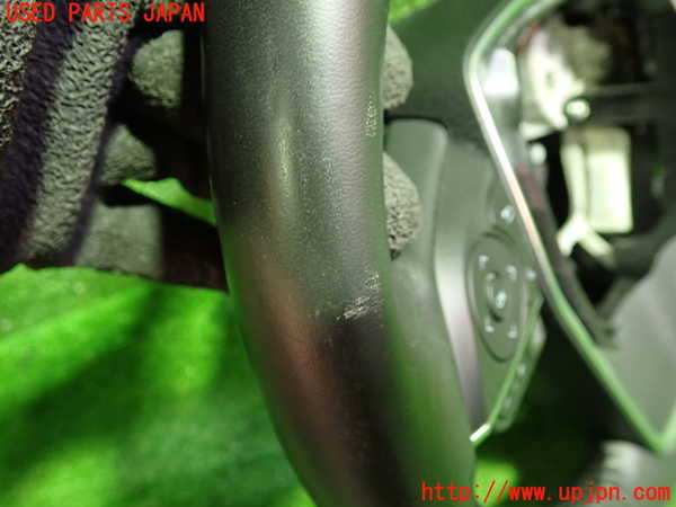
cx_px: 338
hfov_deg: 60.0
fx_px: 586
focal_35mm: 30
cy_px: 254
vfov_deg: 46.8
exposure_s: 1/30
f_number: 2.3
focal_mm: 5.4
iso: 800
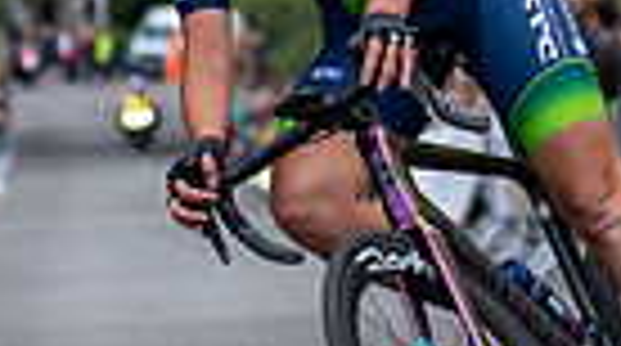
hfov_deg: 5.0
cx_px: 154
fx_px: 7050
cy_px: -97
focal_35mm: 429
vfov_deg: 2.8
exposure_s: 1/800
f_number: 2.8
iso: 640
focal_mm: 70
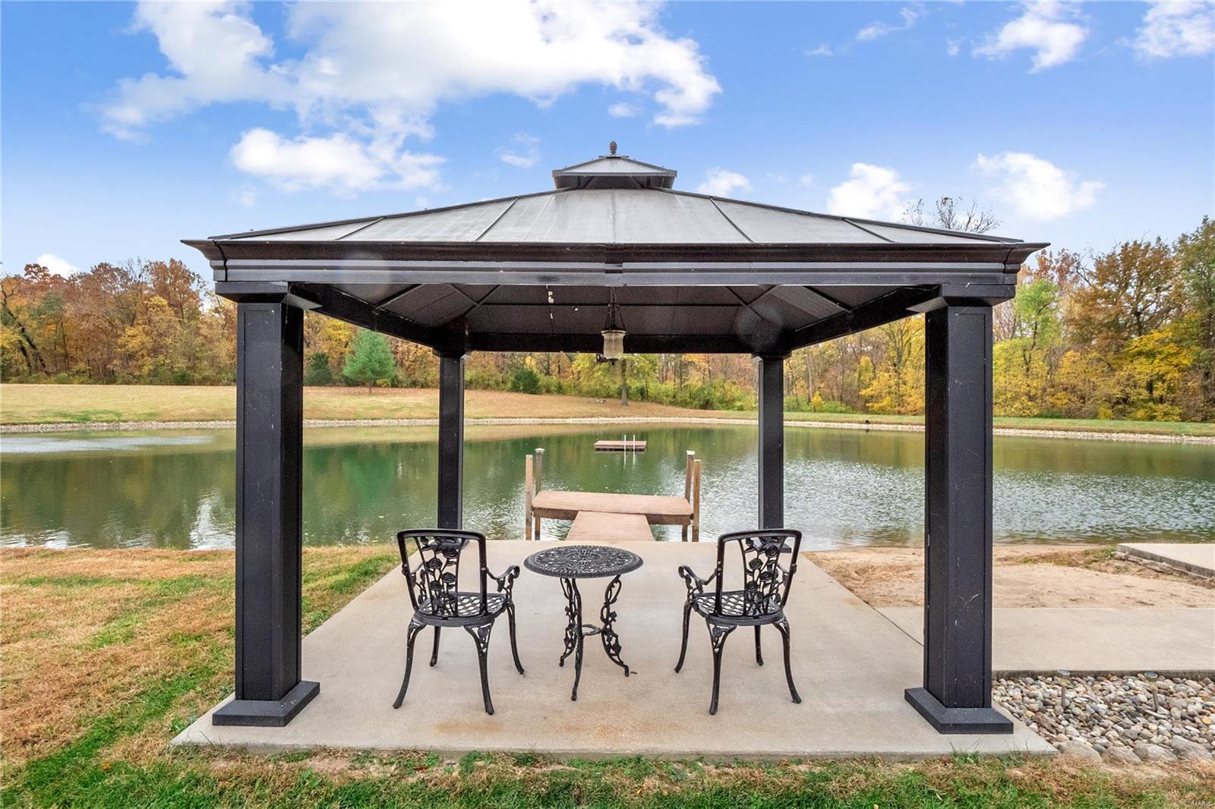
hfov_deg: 90.0
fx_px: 607
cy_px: 404
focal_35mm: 18
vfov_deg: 67.4
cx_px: 608
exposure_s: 1/500
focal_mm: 9
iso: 400
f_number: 8
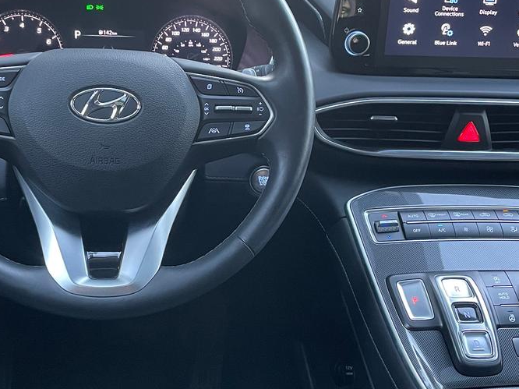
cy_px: 214
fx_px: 749
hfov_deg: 38.0
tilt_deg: -25.1
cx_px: 204
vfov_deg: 29.1
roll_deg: -2.4
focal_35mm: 50
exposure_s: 1/40
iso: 400
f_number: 1.6
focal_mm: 4.2
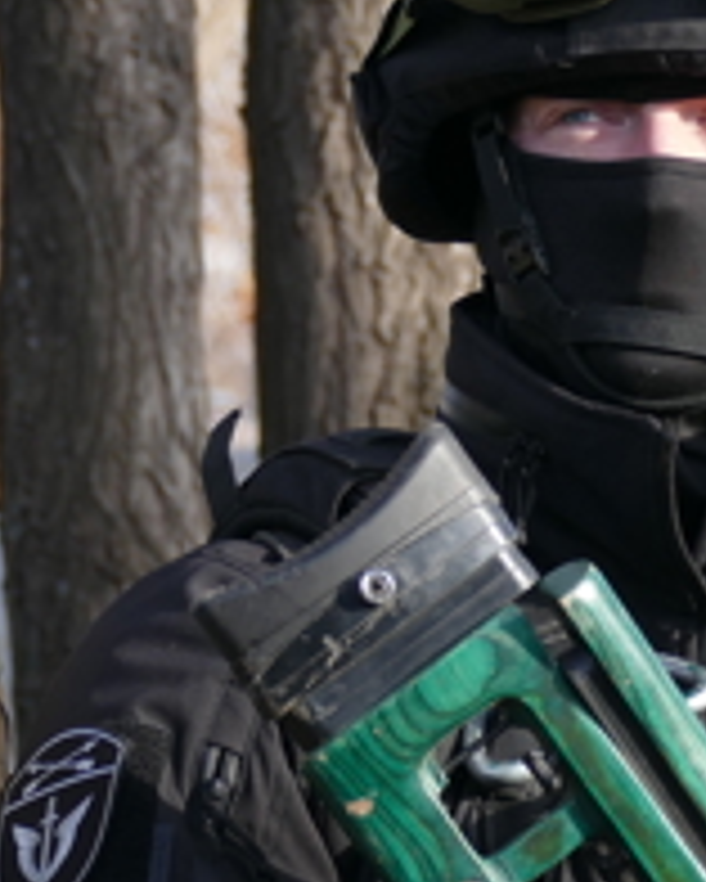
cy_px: 346
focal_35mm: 438
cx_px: 171
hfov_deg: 3.5
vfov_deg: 4.4
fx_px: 11431
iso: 125
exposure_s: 1/200
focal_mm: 44.41
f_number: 3.9
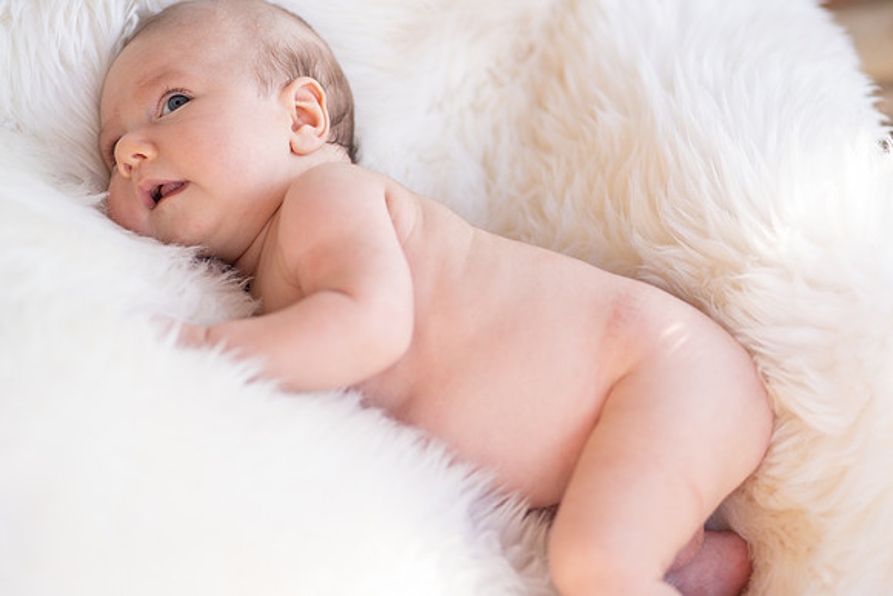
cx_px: 446
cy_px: 298
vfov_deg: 16.1
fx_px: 2109
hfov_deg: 23.9
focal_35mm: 85
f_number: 2.5
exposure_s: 1/125
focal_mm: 85
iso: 100
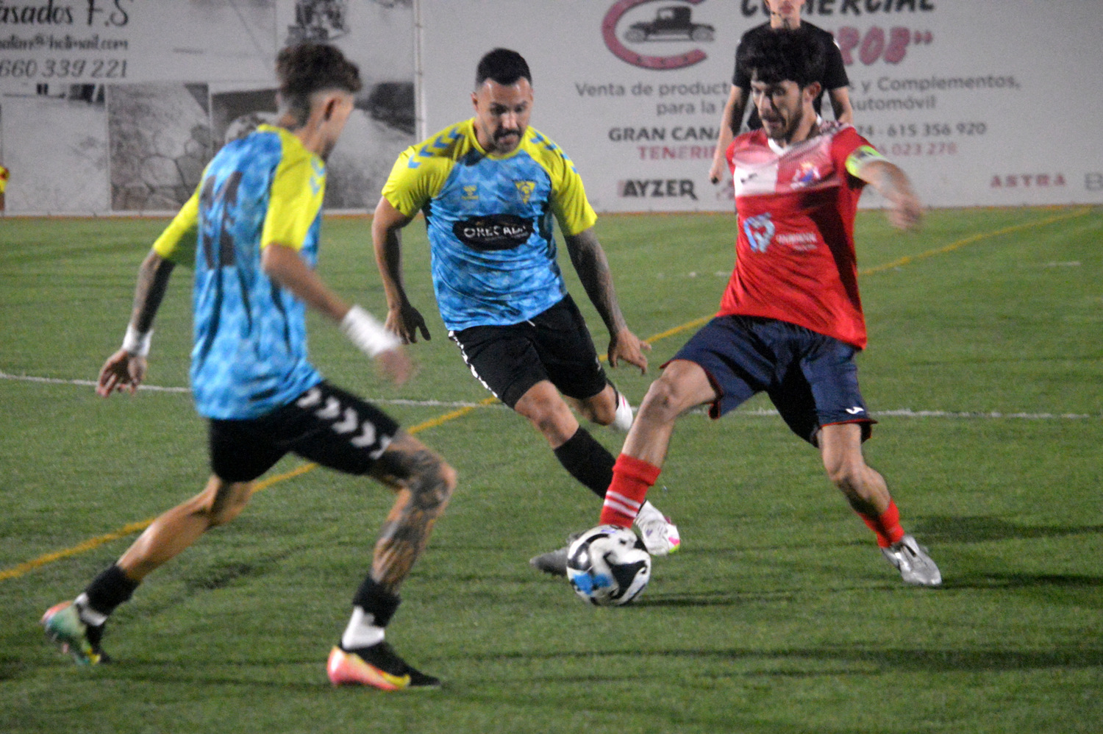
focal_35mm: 158
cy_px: 367
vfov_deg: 8.7
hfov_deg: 13.0
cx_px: 552
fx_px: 4822
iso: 6400
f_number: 5
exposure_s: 1/160
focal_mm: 105
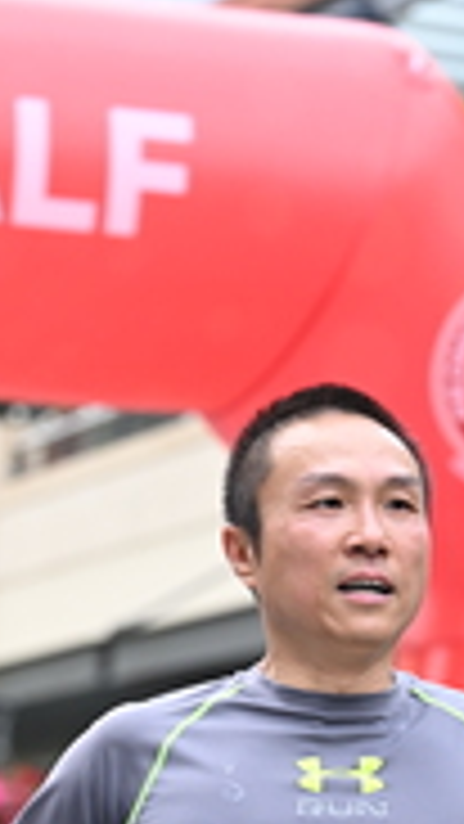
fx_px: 4810
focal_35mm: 220
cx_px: 318
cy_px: 815
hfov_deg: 5.5
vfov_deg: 9.7
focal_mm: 70
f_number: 2.8
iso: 640
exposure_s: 1/2000
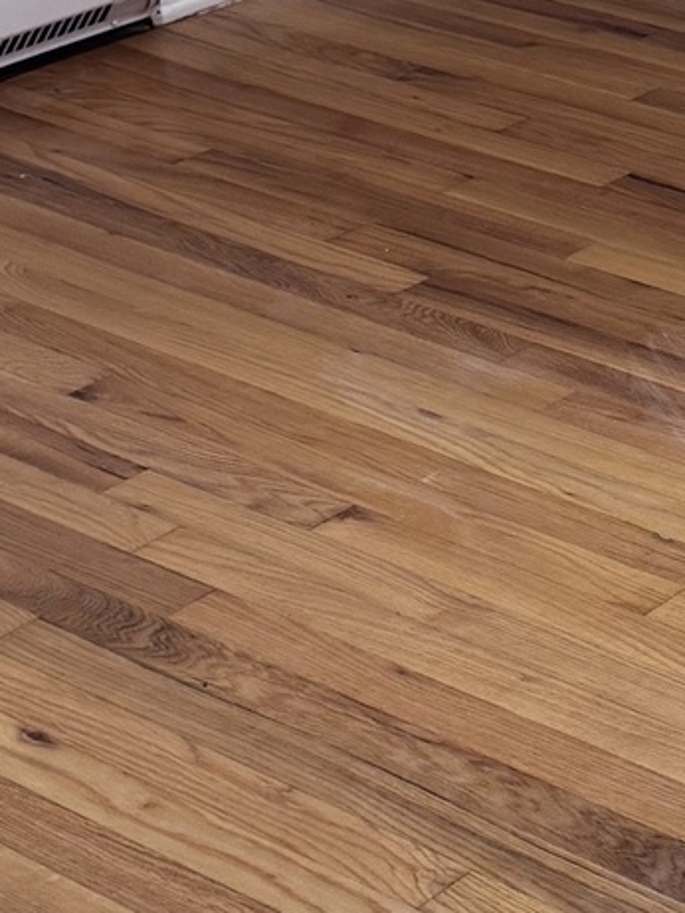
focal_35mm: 120
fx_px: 3165
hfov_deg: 12.2
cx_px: 701
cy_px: -89
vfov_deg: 16.0
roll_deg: +0.5
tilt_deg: -15.7
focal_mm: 6.76
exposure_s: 1/60
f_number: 1.78
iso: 125
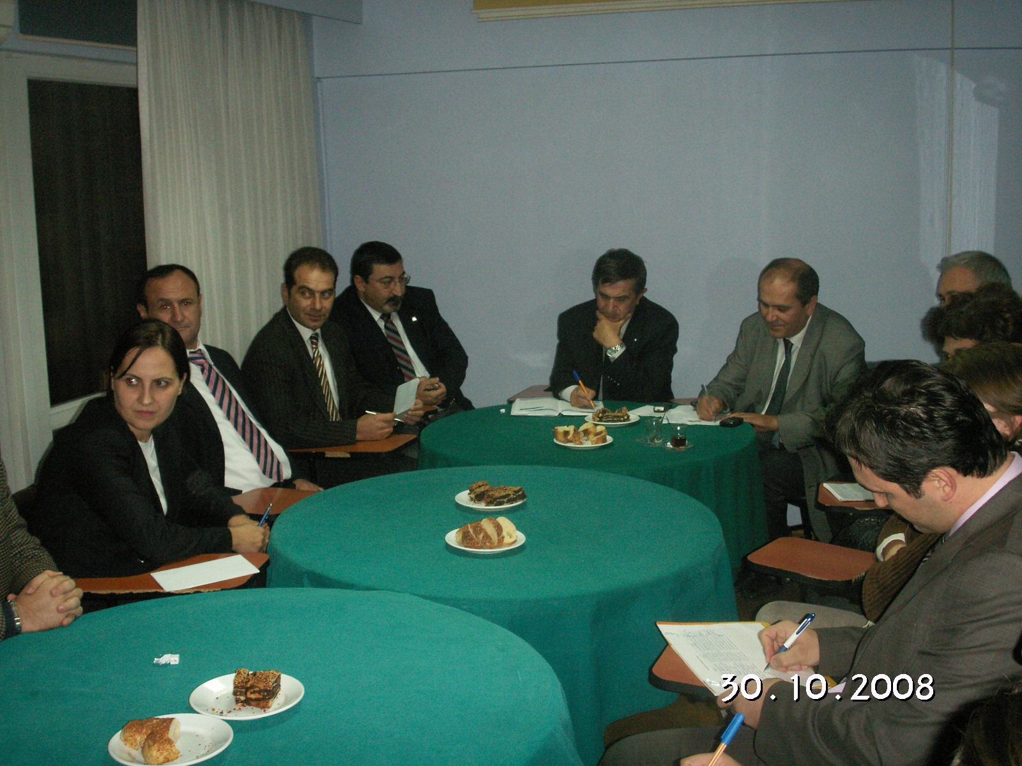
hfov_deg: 50.1
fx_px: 1092
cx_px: 511
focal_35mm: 37
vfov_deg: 38.7
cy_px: 383
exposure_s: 1/40
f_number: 3.5
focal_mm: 7.7
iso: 160
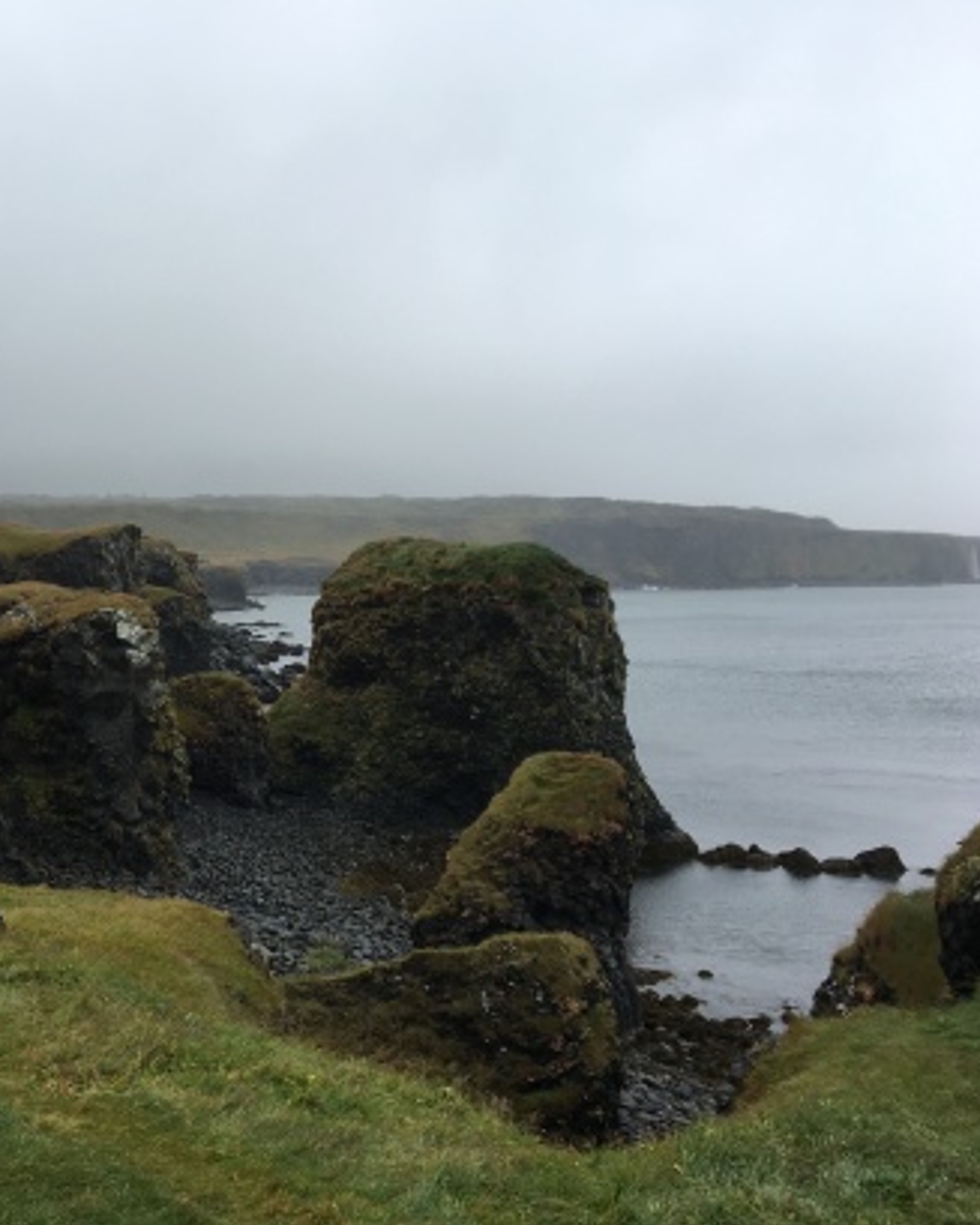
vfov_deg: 47.9
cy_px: 611
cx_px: 202
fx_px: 1378
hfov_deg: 37.8
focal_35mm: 38
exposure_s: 1/487
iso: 25
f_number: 2.2
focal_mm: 4.15
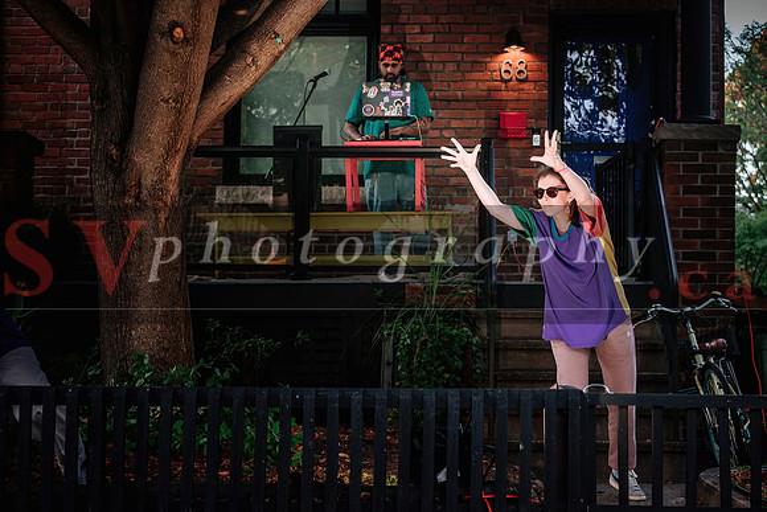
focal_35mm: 75
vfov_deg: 18.2
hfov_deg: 27.0
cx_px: 384
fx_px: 1598
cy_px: 256
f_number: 2.8
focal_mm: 50
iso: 400
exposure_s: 1/200
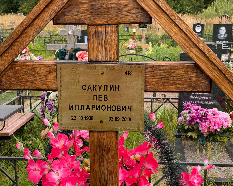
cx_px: 122
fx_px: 379
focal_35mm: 55
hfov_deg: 34.1
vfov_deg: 27.6
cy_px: 94
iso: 20
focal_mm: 6
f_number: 2
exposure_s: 1/309
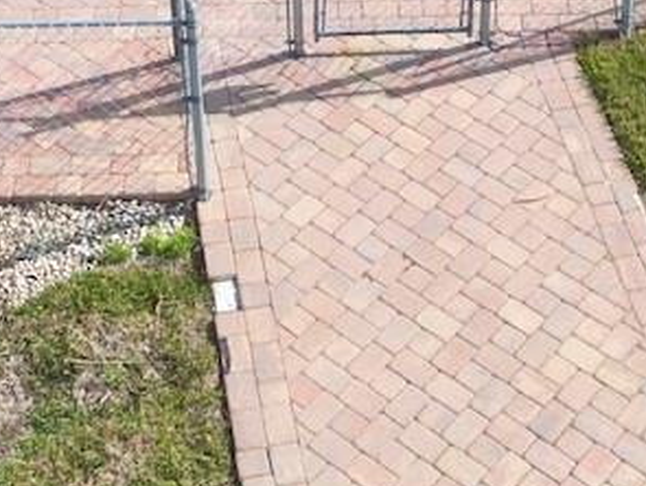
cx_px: 385
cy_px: -359
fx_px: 1943
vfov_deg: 13.0
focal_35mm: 104
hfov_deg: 18.9
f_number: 1.7
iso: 130
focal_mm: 6.72
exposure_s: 1/2500
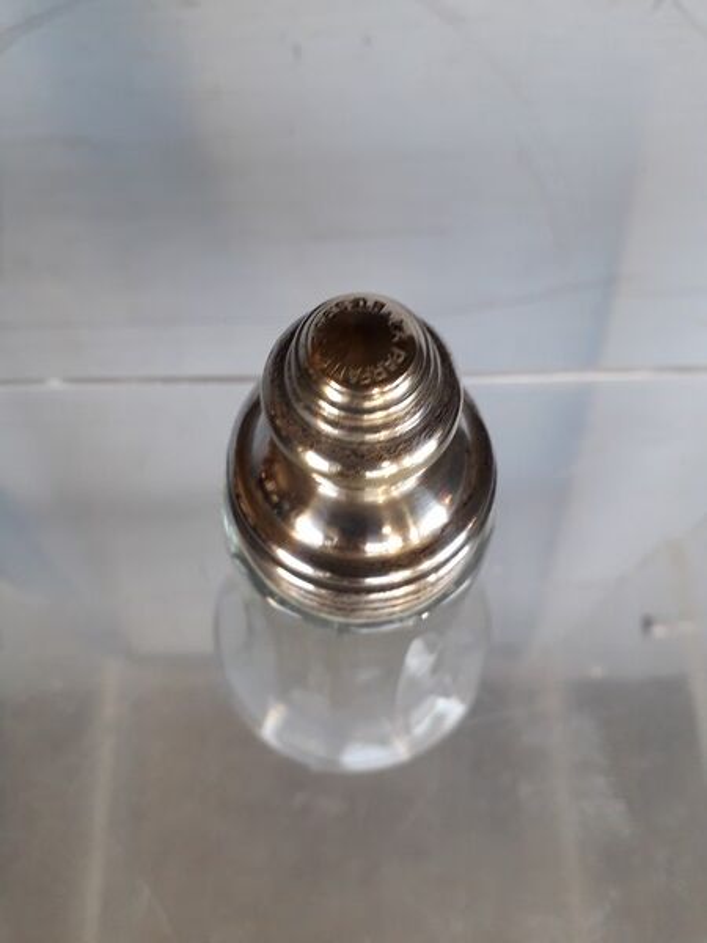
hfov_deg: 51.4
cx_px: 354
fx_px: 735
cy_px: 472
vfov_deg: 65.3
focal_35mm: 27
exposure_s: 1/50
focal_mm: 3.6
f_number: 1.9
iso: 100
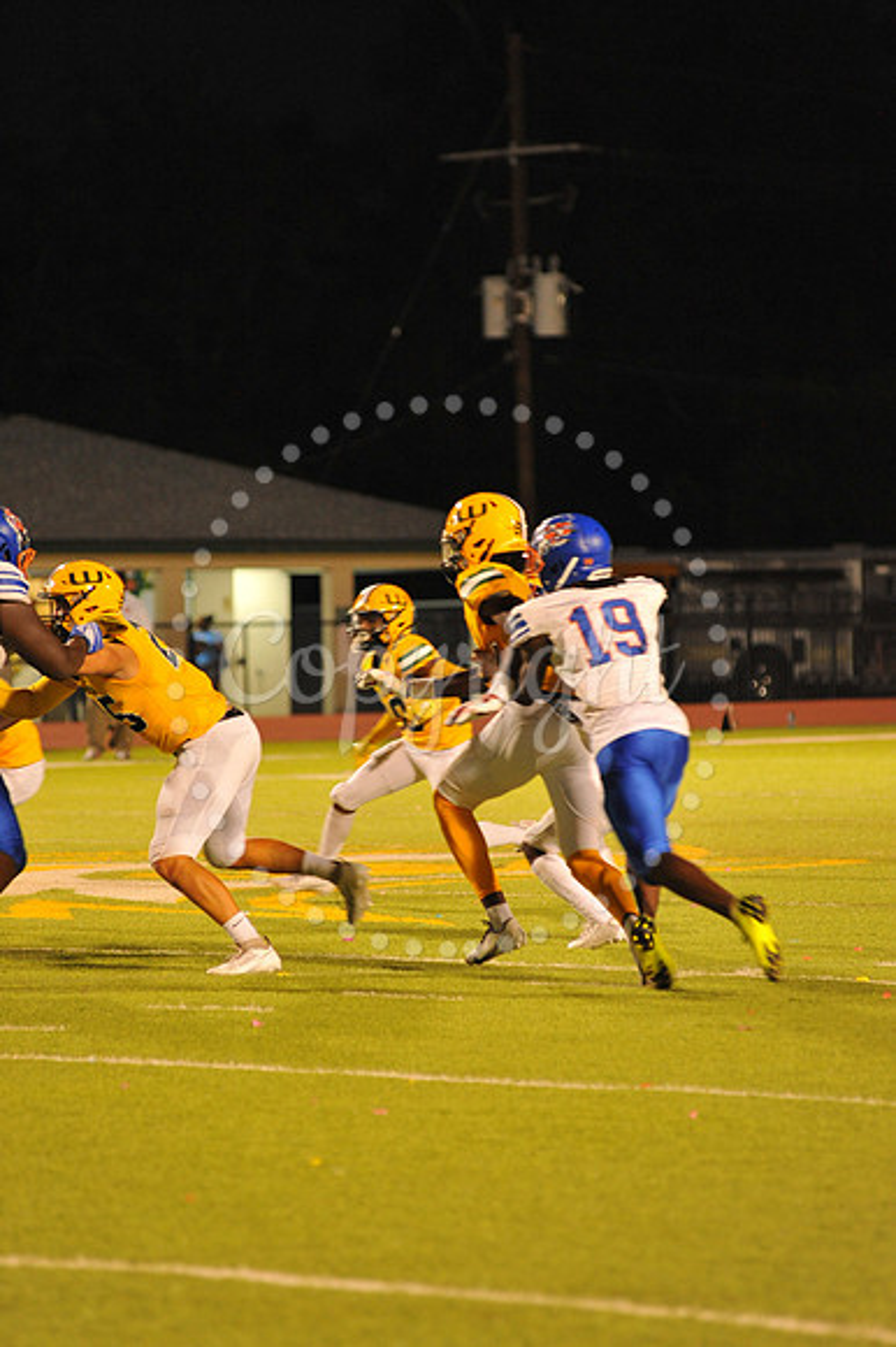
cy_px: 674
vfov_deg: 10.3
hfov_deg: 6.9
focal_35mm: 200
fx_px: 7475
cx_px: 448
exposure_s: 1/160
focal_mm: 200
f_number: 4
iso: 3200
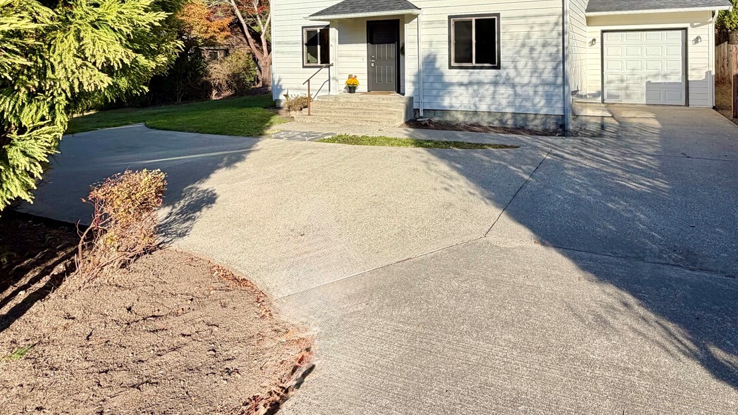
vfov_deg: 47.5
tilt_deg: +0.2
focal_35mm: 22
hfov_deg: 80.0
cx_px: 451
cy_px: 60
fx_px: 431
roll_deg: -0.1
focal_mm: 2.22
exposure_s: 1/770
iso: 32
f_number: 2.2
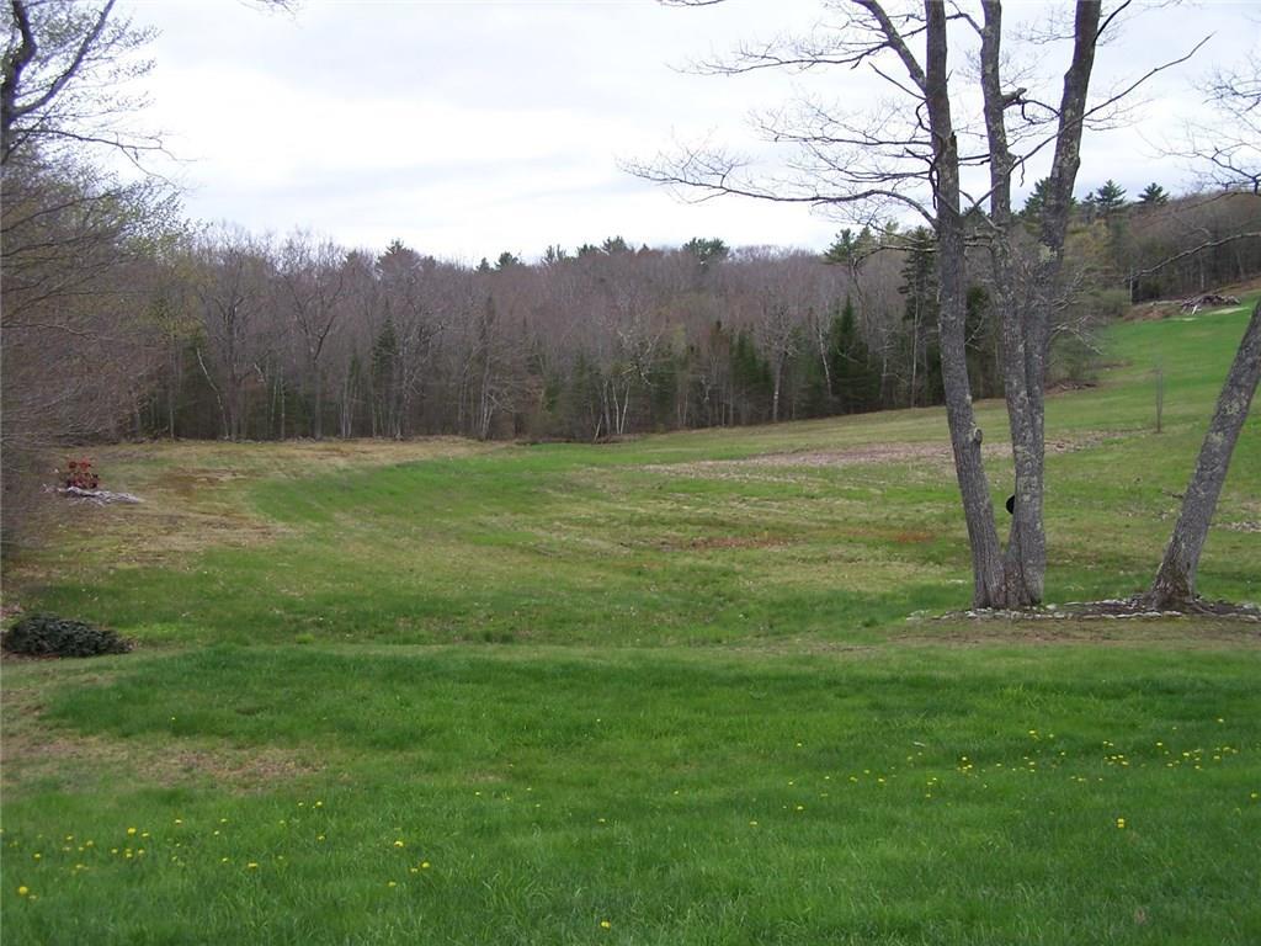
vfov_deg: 37.7
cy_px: 473
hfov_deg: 49.0
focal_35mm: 38
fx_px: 1384
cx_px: 630
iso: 80
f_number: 2.8
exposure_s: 1/800
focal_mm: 6.3
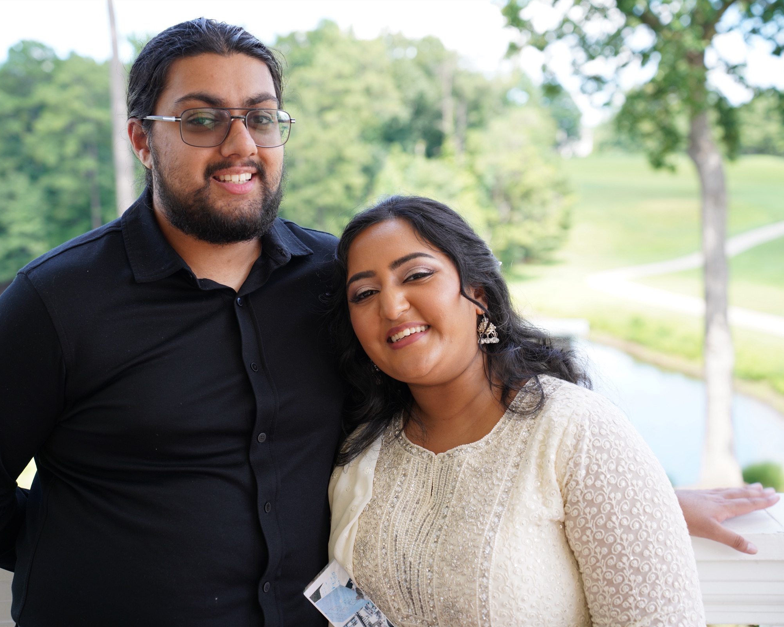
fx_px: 1206
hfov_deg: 35.9
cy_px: 313
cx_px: 326
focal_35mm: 52
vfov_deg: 29.1
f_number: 3.5
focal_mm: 46
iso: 100
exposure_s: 1/125
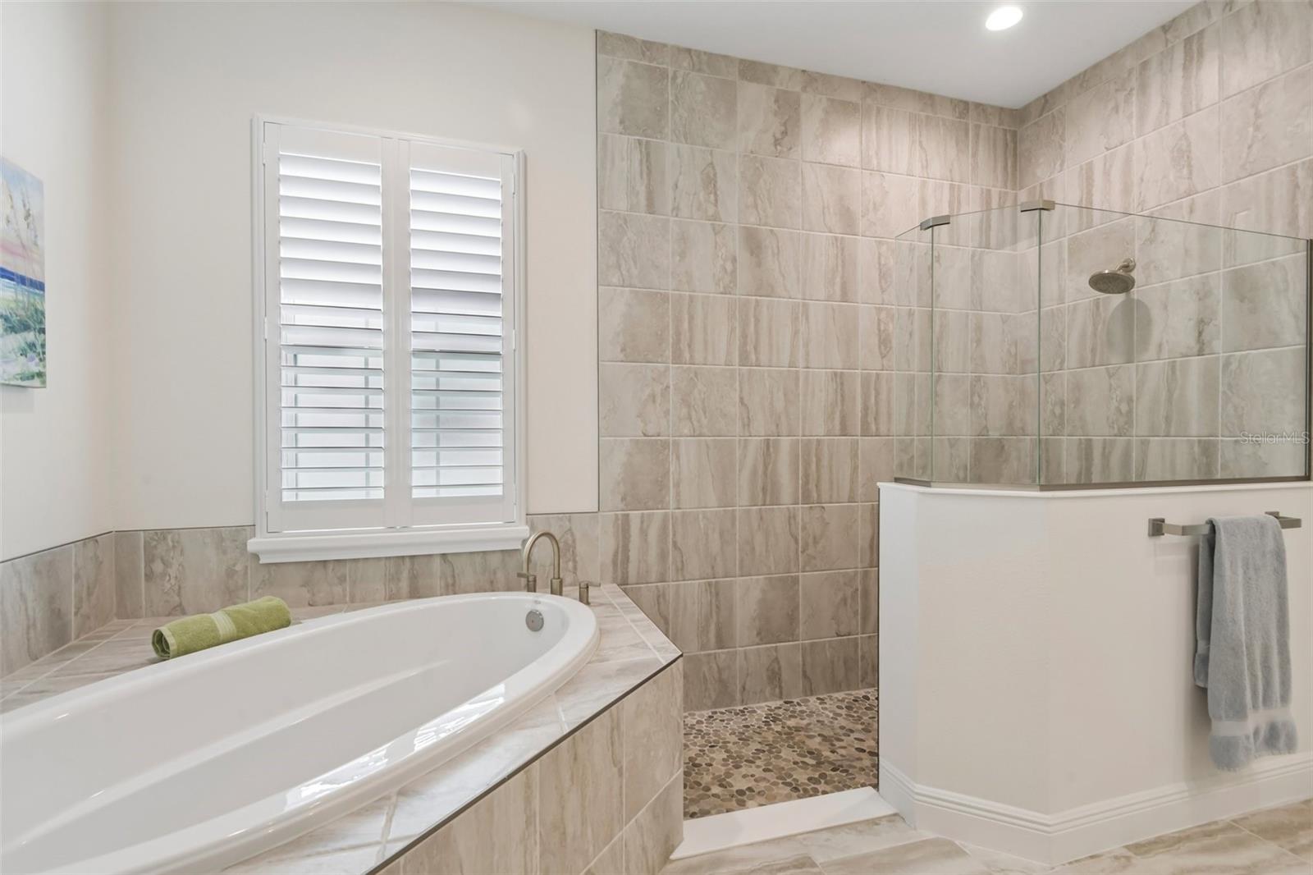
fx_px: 583
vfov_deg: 73.7
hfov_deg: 96.7
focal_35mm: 16
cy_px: 438
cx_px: 656
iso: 400
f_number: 8
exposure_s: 1/50
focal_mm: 16
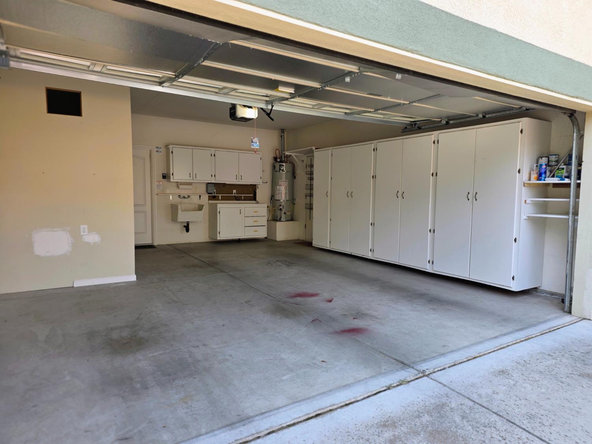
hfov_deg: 73.9
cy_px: 222
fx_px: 393
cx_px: 296
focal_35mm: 23
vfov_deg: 58.9
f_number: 1.7
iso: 50
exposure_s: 1/359
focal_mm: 6.25
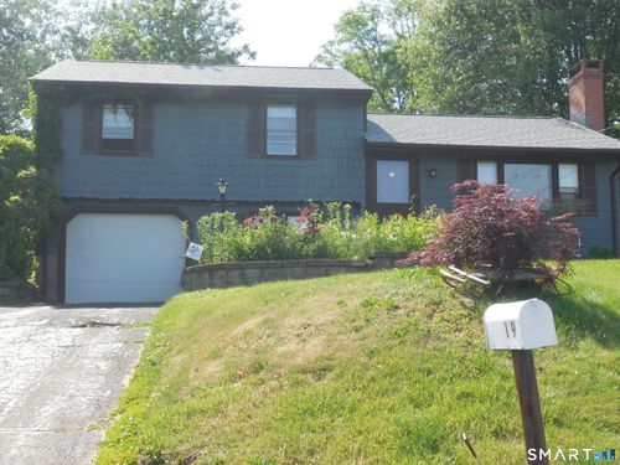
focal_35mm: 49
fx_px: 878
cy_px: 232
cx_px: 310
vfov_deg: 29.7
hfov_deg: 38.9
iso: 125
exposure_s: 1/320
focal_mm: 8.8
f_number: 4.8
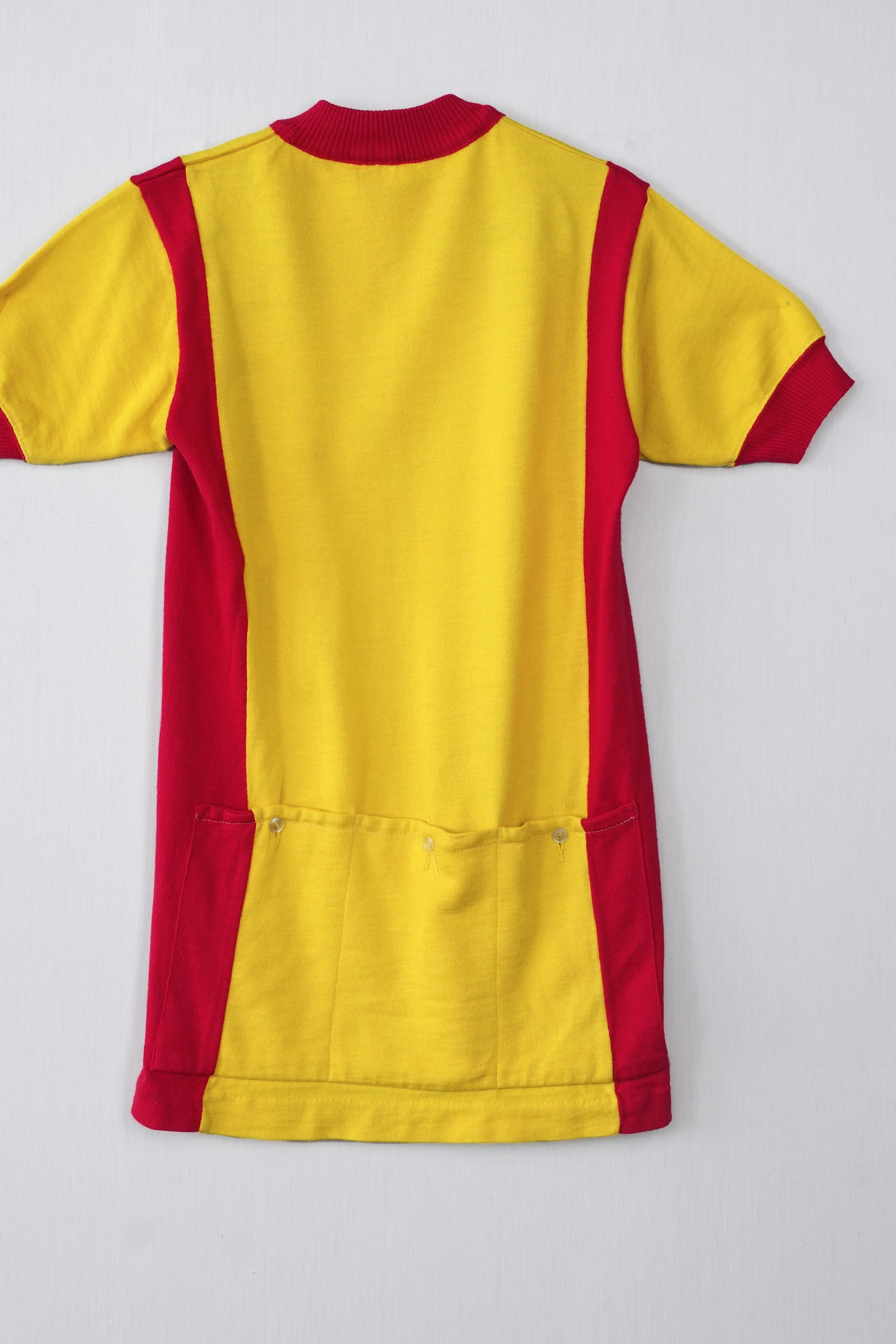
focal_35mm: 59
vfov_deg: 33.9
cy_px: 644
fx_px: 2202
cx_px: 391
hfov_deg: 23.0
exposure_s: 1/50
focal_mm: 32
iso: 320
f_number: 9
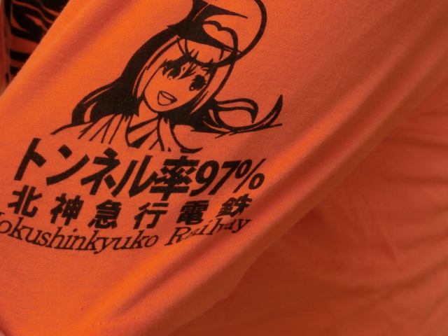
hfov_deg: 32.7
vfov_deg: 24.8
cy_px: 168
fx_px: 764
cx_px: 224
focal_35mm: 59
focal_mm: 10.5
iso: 200
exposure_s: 1/125
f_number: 3.8
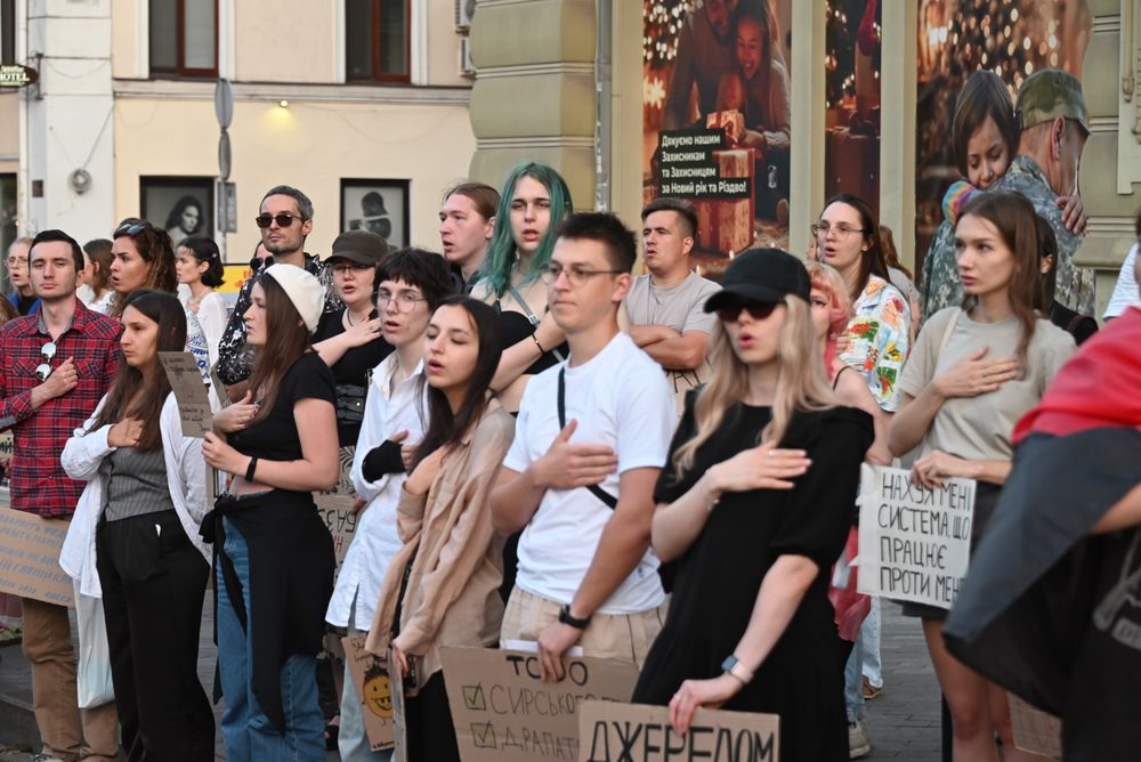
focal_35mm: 98
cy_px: 381
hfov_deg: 20.8
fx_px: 3108
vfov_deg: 14.0
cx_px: 570
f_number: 5.3
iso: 1250
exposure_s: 1/125
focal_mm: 98
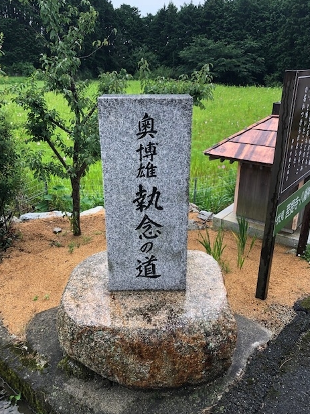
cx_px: 154
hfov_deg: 48.2
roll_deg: +0.2
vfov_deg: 61.7
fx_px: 347
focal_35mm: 29
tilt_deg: -21.2
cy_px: 207
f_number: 1.8
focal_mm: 3.99
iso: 40
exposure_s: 1/120
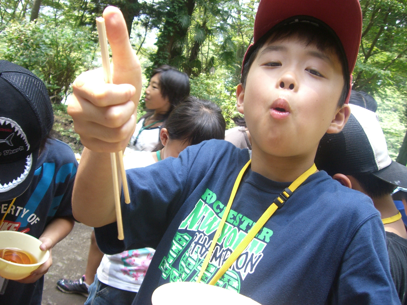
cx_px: 204
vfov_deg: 37.7
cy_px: 152
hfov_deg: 49.0
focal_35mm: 38
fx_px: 447
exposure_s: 1/125
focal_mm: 6.2
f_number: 2.7
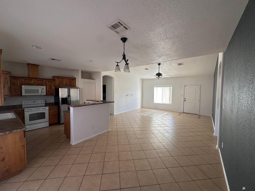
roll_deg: -0.2
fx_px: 103
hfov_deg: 102.1
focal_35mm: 14
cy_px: 96
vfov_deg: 85.7
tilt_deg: -3.1
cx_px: 128
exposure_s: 1/99
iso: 50
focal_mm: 2.22
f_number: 2.2
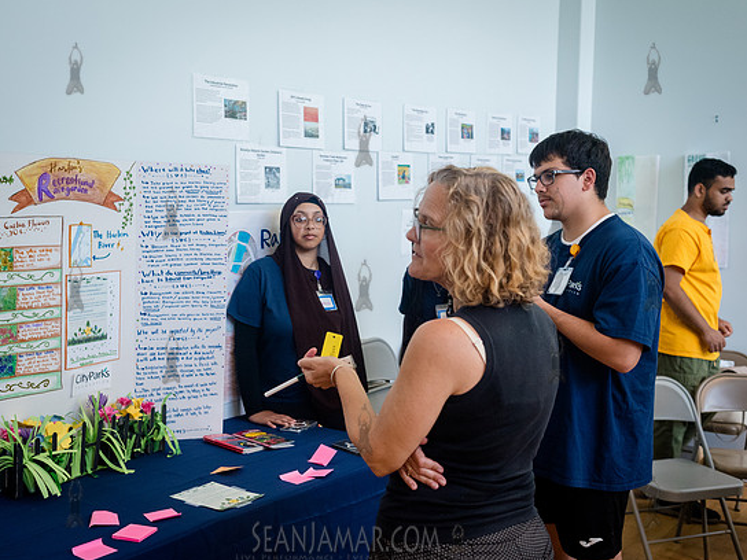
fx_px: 842
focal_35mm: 39
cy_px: 285
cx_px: 329
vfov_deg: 36.8
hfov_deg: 47.8
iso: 4000
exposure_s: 1/500
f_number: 4
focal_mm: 35
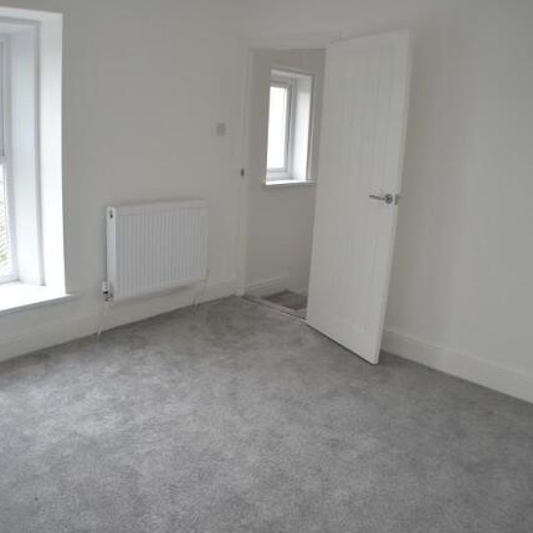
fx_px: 679
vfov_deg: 42.8
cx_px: 250
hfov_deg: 42.8
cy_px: 269
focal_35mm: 39
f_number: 3.8
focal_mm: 20
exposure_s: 1/40
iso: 400
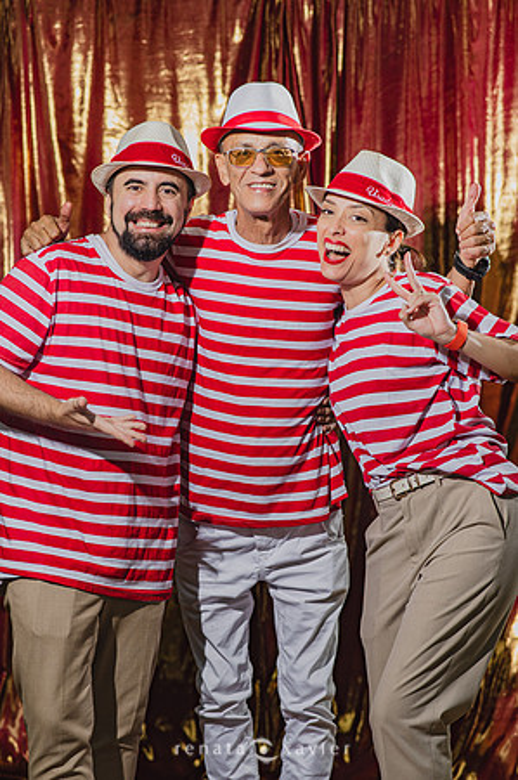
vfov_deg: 23.9
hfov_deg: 16.0
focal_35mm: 85
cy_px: 390
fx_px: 1839
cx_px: 259
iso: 125
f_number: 2.5
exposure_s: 1/100
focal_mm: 85
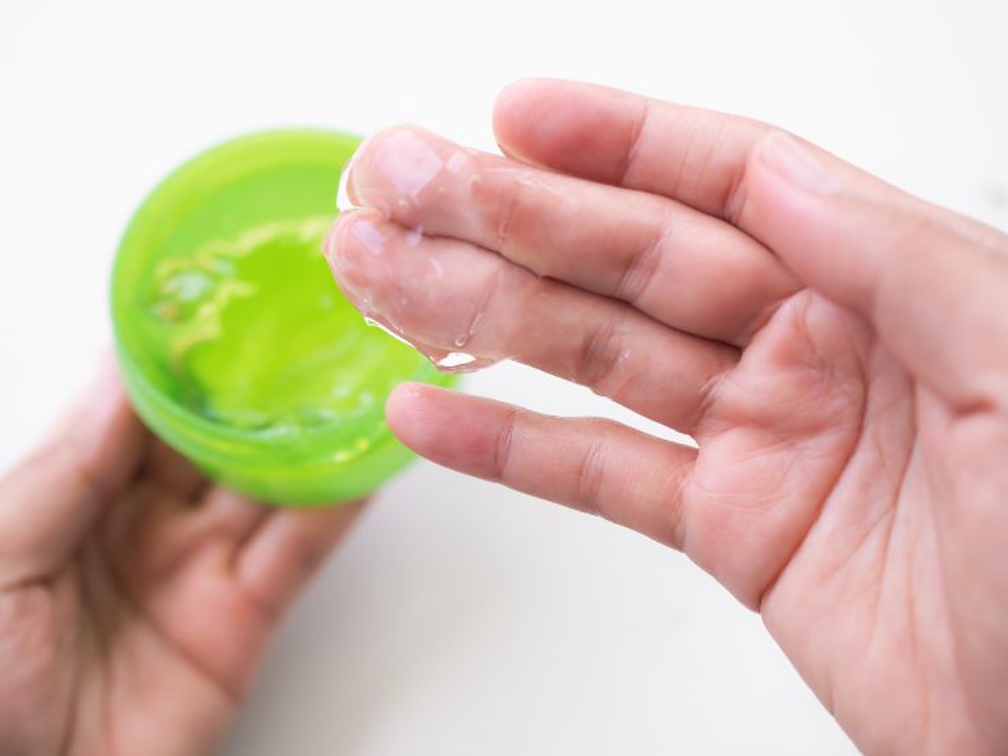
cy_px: 378
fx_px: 1456
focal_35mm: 50
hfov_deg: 38.2
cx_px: 504
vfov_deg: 29.1
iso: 200
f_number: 2.2
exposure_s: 1/500
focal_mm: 25
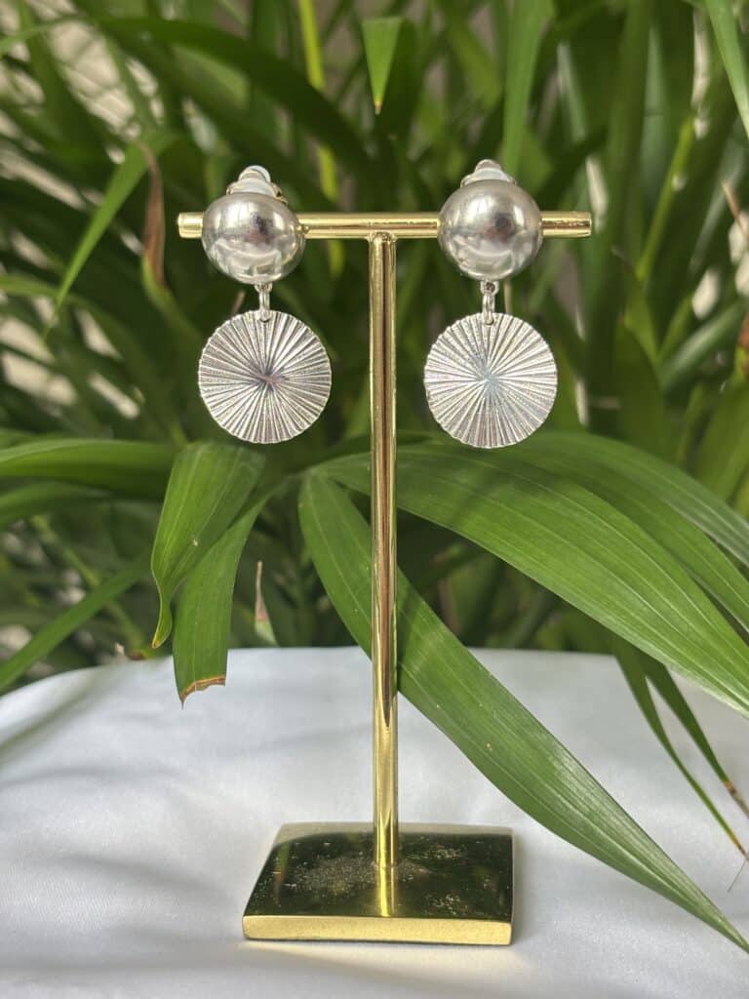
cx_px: 374
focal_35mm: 52
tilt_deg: -8.9
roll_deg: -1.3
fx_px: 1500
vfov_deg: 36.8
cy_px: 500
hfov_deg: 28.0
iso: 40
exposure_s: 1/121
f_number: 1.6
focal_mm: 5.96
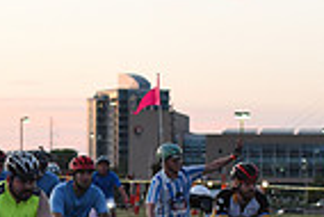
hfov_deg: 10.1
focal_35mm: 204
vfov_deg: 6.6
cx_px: 139
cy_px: 394
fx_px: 1838
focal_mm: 50
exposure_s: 1/400
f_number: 2.8
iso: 2500
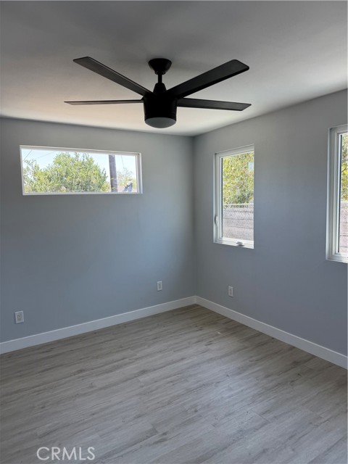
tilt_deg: -7.4
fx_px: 322
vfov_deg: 71.6
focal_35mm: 24
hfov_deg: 56.8
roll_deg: +0.7
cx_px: 174
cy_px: 232
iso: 64
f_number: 1.78
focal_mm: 6.76
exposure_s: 1/210
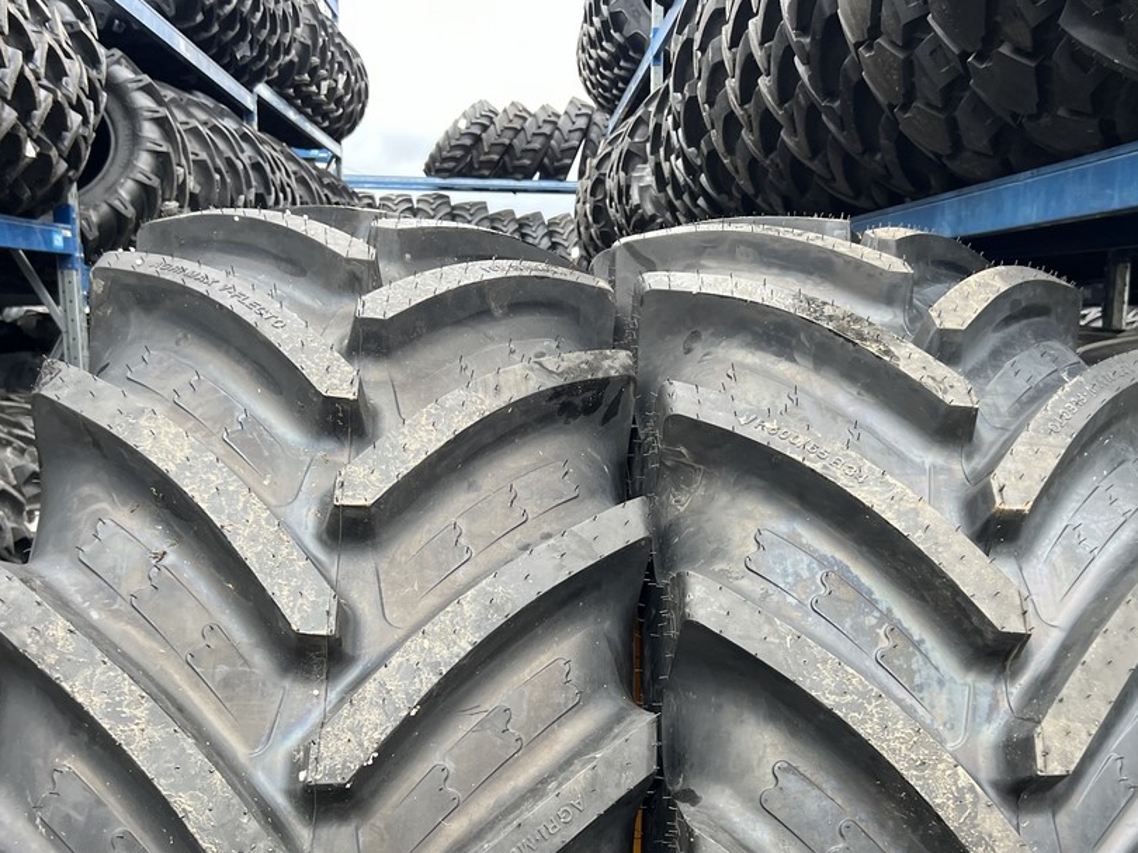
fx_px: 1216
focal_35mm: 37
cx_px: 634
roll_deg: +1.6
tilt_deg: -7.0
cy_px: 559
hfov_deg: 50.1
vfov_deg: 38.3
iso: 100
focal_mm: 5.7
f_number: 1.5
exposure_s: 1/121
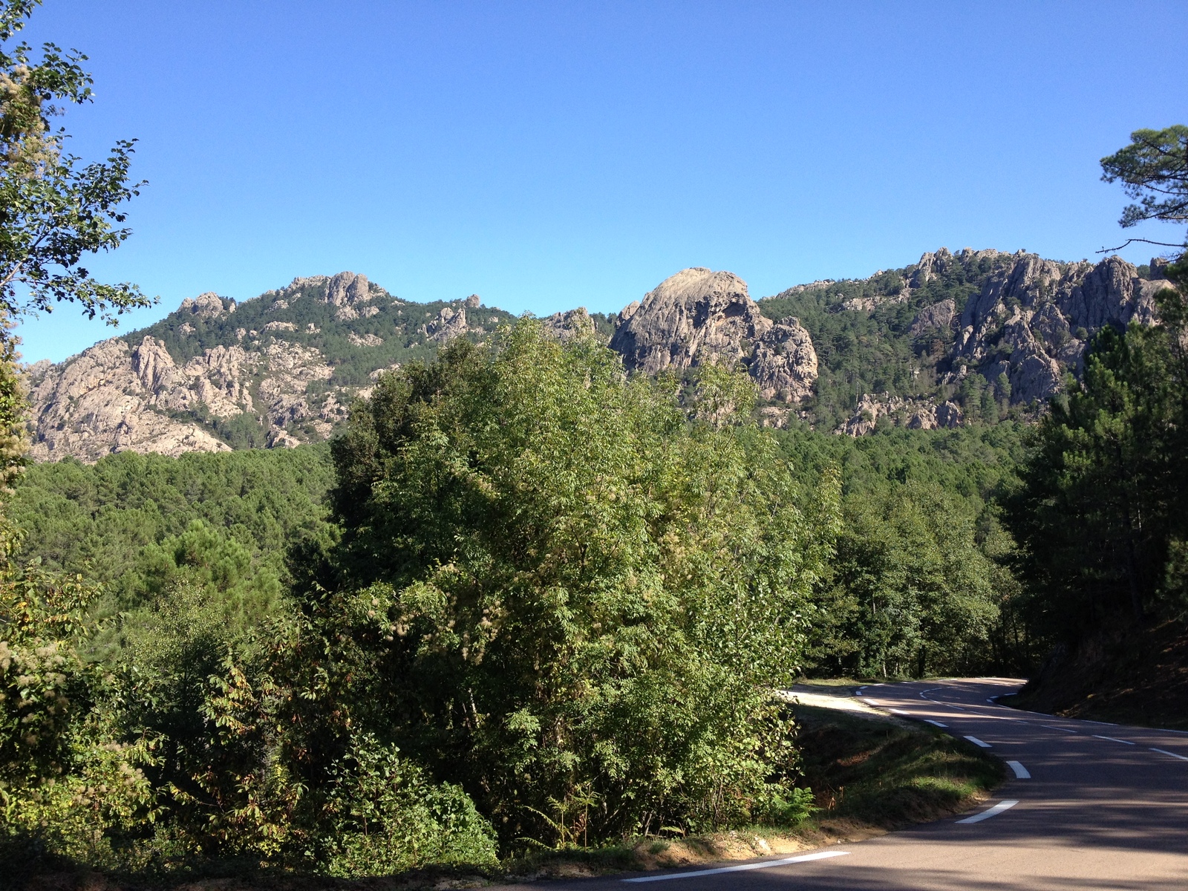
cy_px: 446
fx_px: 1201
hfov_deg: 52.6
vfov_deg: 40.7
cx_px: 594
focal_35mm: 35
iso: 64
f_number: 2.4
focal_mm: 4.28
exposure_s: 1/681
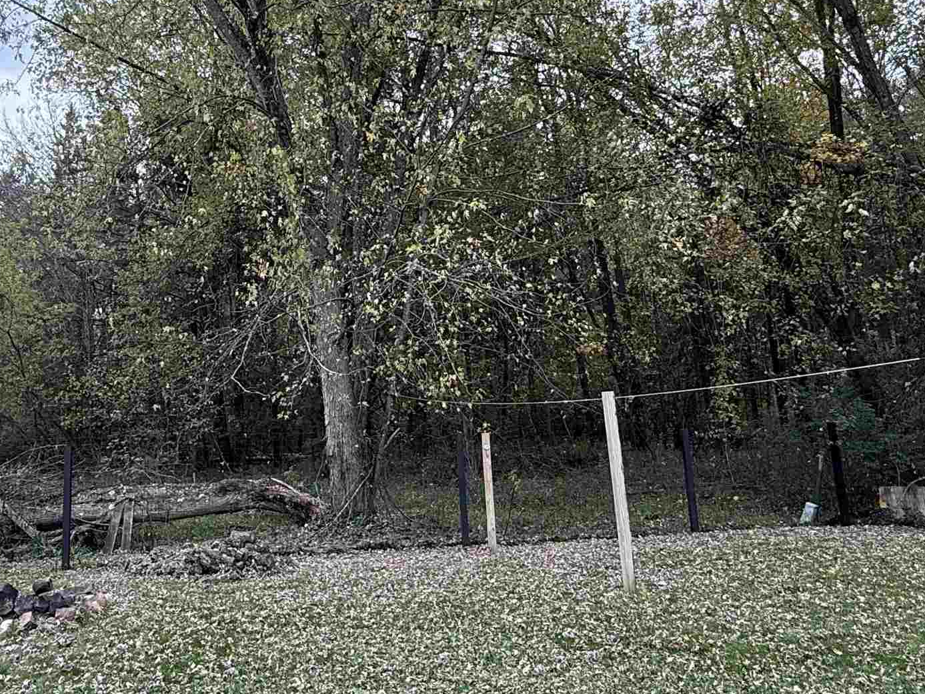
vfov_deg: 45.2
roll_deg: +1.8
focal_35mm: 31
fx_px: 829
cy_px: 270
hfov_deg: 58.0
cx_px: 384
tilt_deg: +11.1
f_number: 2.2
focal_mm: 2.22
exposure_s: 1/306
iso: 64
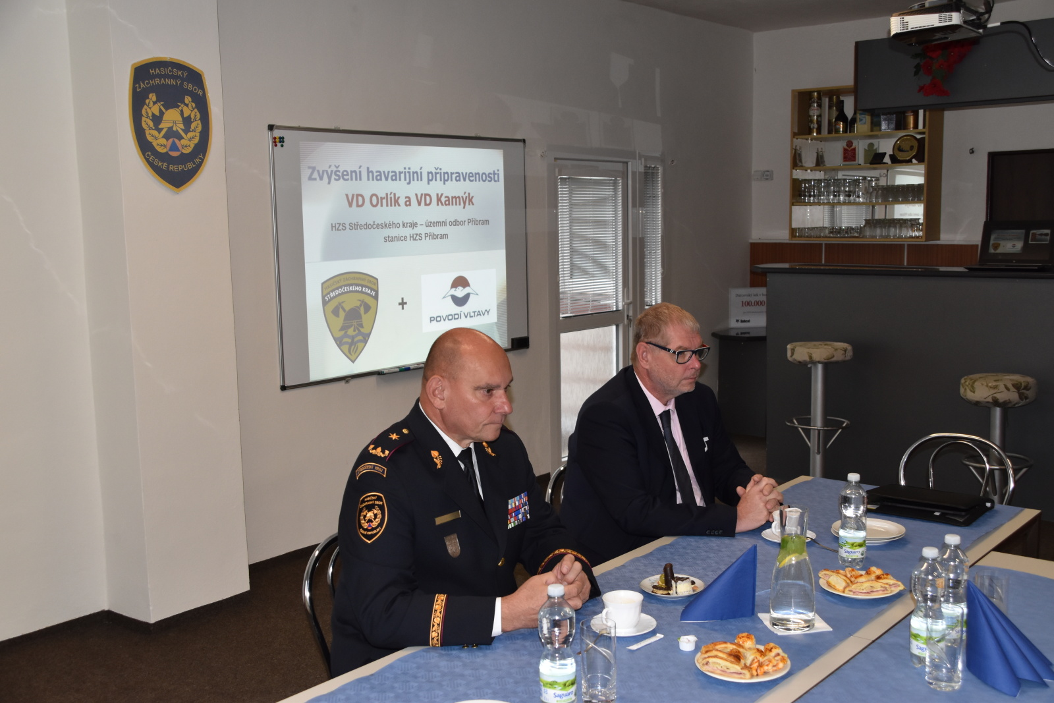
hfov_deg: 53.1
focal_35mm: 36
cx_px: 527
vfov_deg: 36.9
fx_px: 1054
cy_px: 352
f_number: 5.6
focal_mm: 24
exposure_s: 1/125
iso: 800
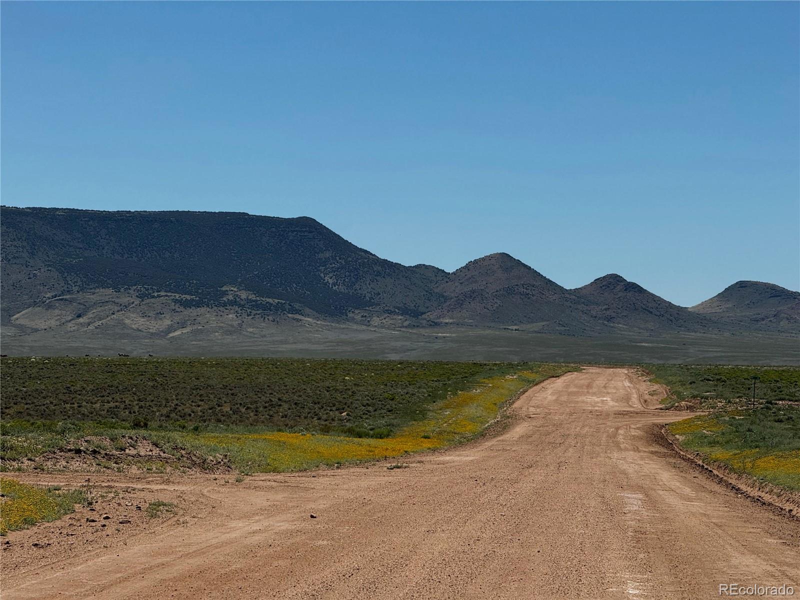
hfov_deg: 16.4
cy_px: 300
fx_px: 2773
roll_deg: -2.2
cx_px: 400
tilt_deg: +0.7
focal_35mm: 120
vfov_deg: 12.3
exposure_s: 1/2817
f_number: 2.8
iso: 50
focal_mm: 15.66
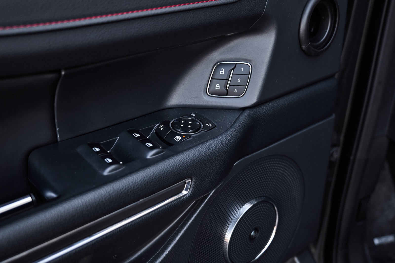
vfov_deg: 32.6
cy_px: 132
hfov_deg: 47.4
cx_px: 198
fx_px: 450
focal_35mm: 41
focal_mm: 41
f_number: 4.8
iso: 1250
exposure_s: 1/320
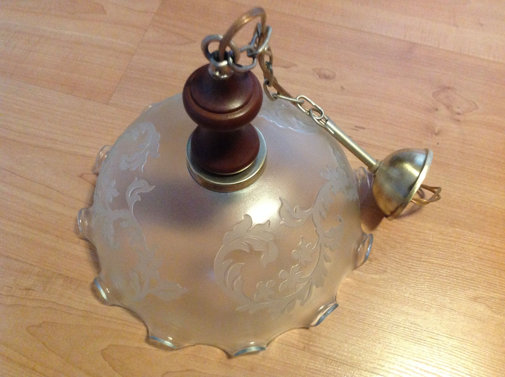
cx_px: 252
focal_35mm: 35
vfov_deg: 40.6
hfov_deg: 52.7
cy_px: 188
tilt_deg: -64.2
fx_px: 510
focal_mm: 4.28
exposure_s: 1/15
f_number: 2.4
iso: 500
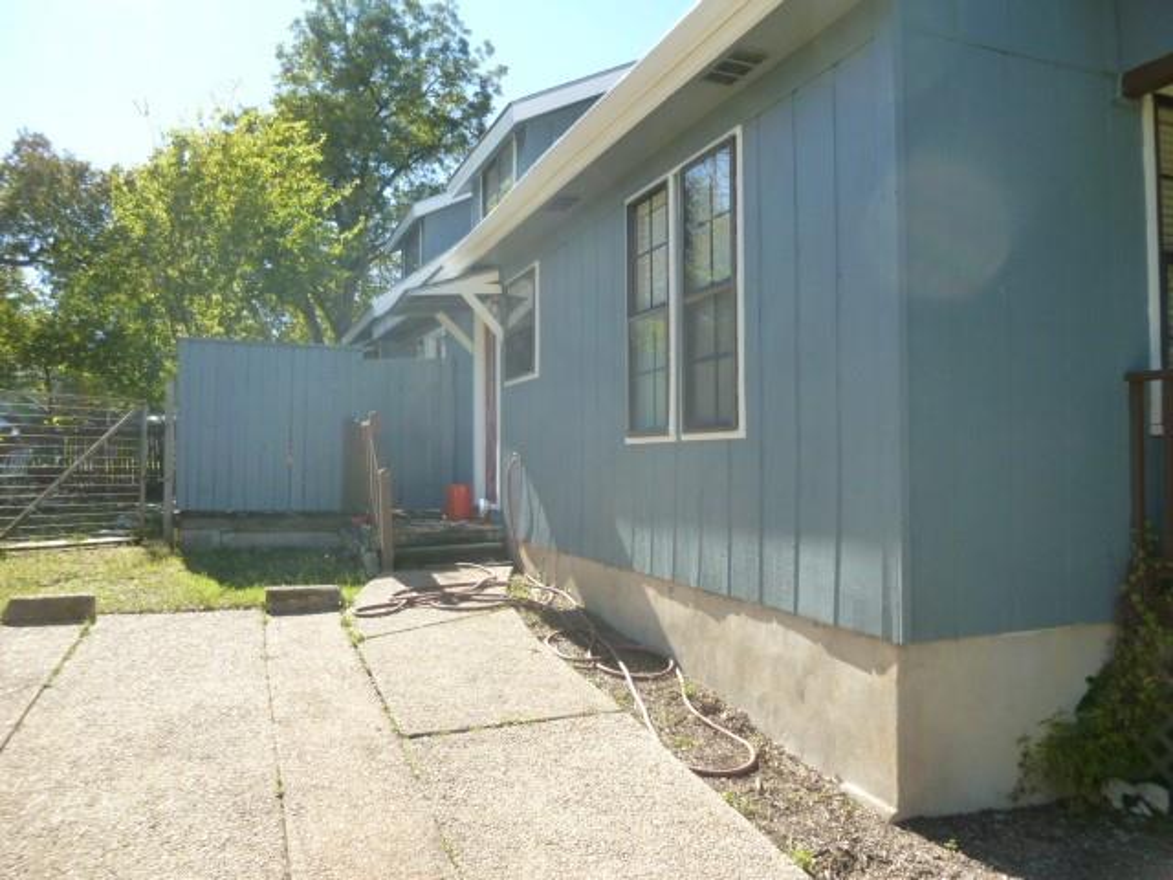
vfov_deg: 54.9
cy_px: 440
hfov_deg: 69.4
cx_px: 586
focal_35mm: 25
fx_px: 847
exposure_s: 1/250
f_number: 3.3
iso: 125
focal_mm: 4.5
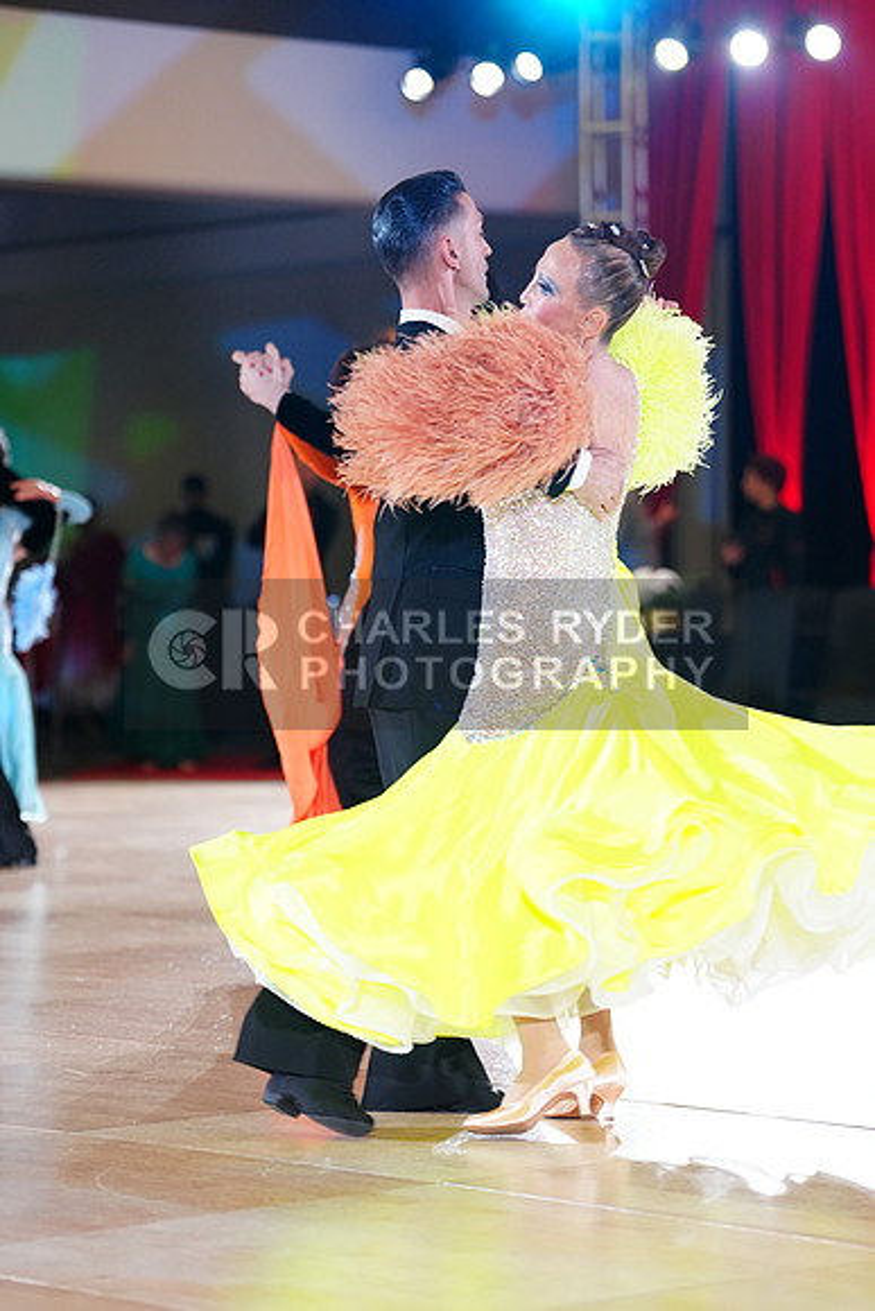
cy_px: 656
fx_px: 4117
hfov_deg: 12.1
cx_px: 438
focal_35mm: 113
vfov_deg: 18.1
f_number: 2.8
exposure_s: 1/320
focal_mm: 113
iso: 2500
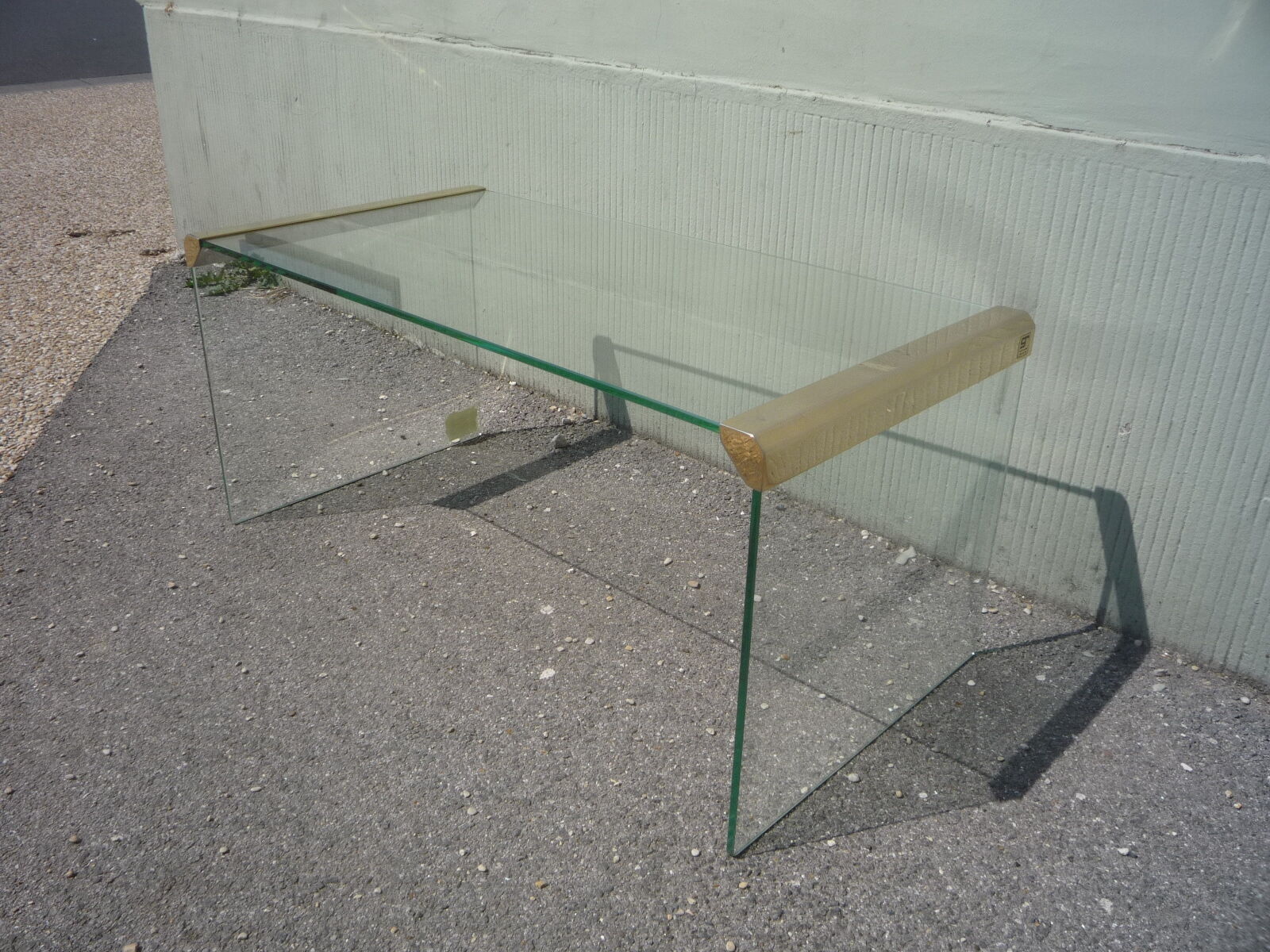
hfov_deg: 60.0
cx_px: 635
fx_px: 1101
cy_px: 476
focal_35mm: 30
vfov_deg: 46.8
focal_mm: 5.2
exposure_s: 1/640
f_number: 5.6
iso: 100
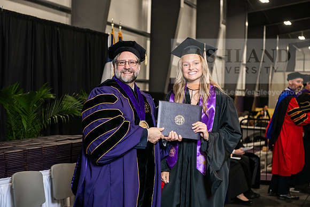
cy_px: 104
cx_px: 155
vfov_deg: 19.5
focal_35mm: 70
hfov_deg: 28.8
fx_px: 603
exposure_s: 1/200
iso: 2000
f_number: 5
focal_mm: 70
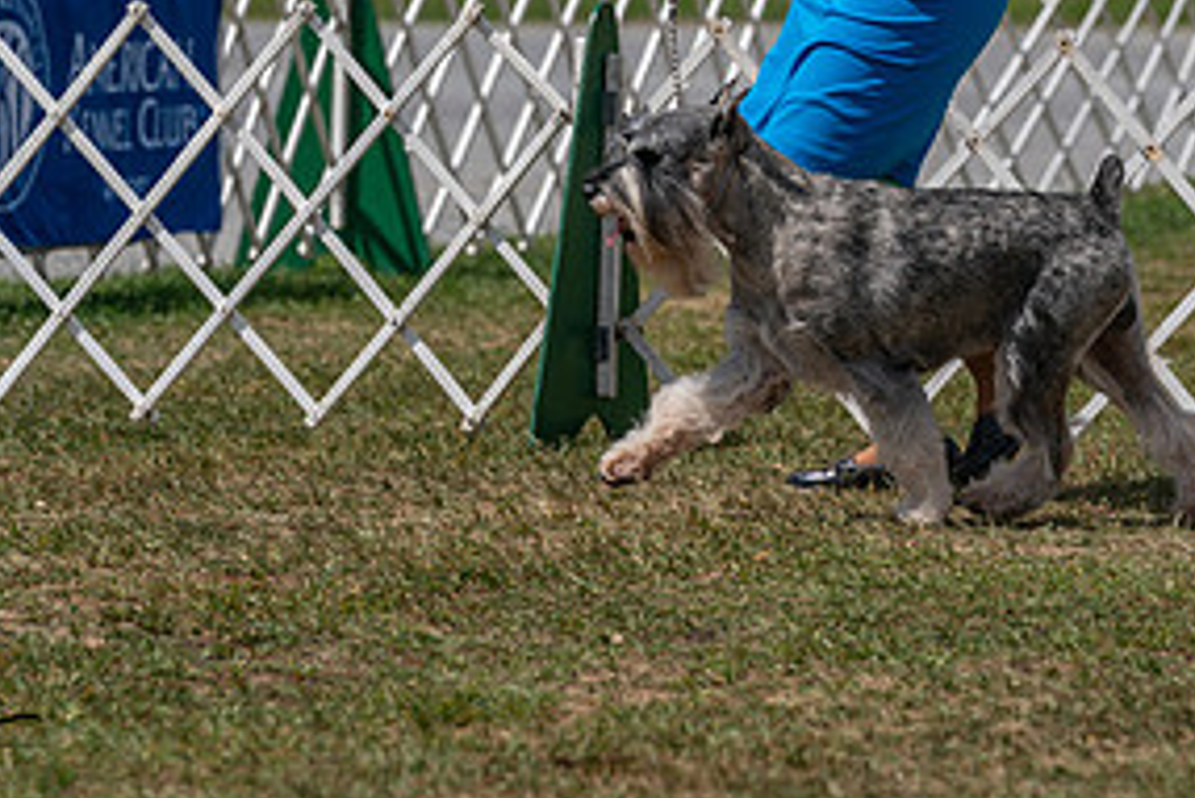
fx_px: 12055
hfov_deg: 5.7
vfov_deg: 3.8
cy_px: 65
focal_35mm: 363
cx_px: 861
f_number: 5
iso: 125
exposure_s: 1/2000
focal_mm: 179
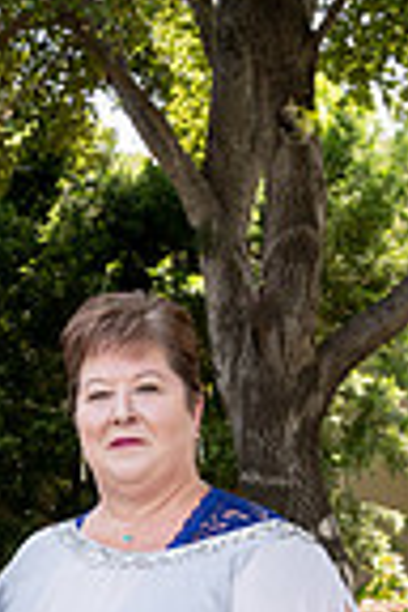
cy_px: 659
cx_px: -123
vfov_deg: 25.2
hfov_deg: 17.1
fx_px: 1275
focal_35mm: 75
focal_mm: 24
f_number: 9
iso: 400
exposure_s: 1/160
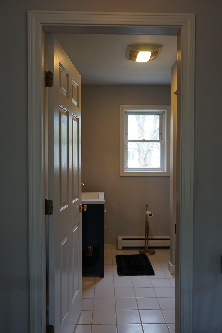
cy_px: 166
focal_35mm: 28
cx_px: 111
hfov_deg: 46.4
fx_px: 259
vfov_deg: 65.5
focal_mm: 28
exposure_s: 1/160
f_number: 4
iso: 640
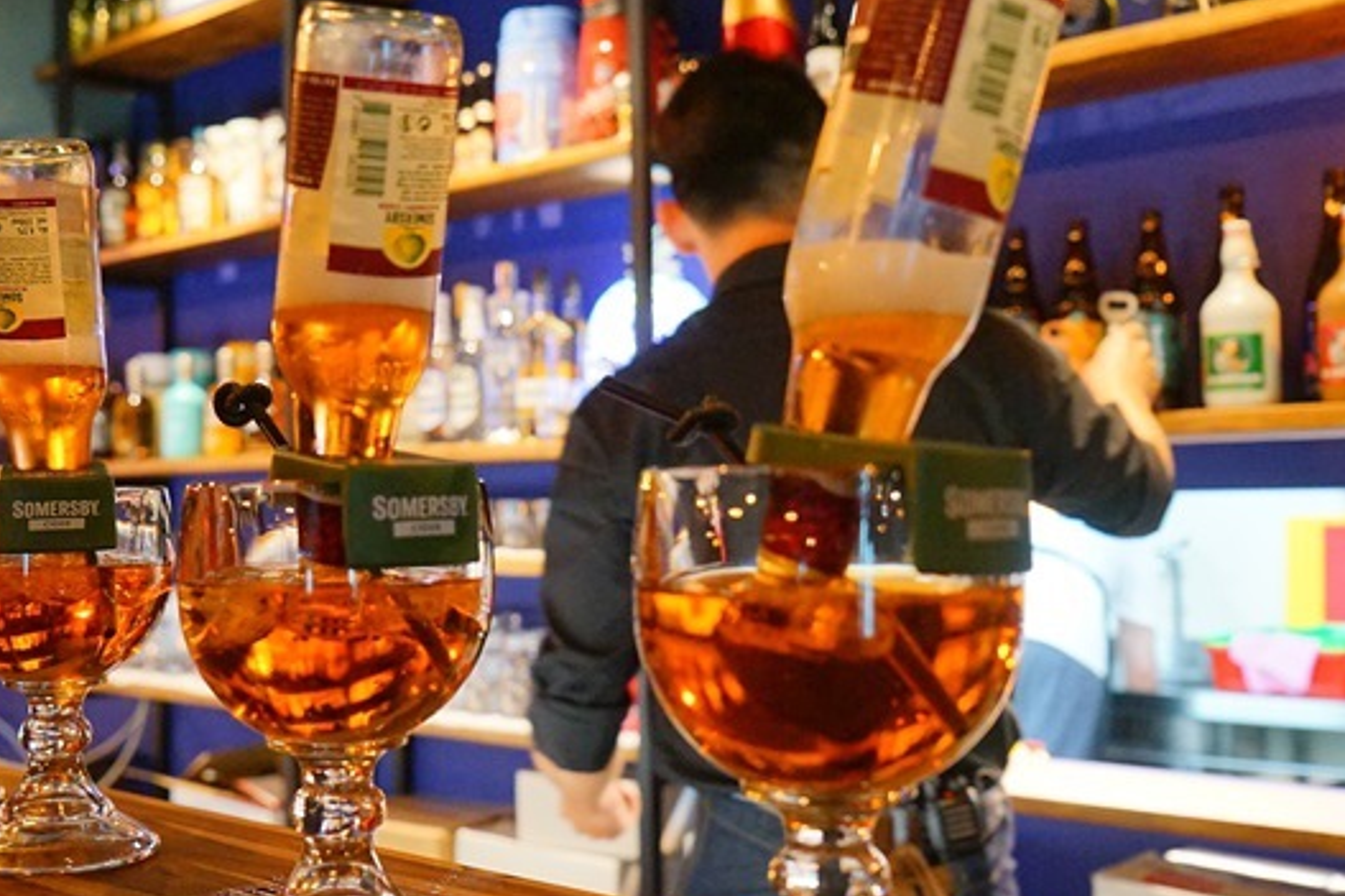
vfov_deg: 30.5
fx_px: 1643
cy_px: 384
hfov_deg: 44.3
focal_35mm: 44
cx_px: 533
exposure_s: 1/60
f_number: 4
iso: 4000
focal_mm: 29
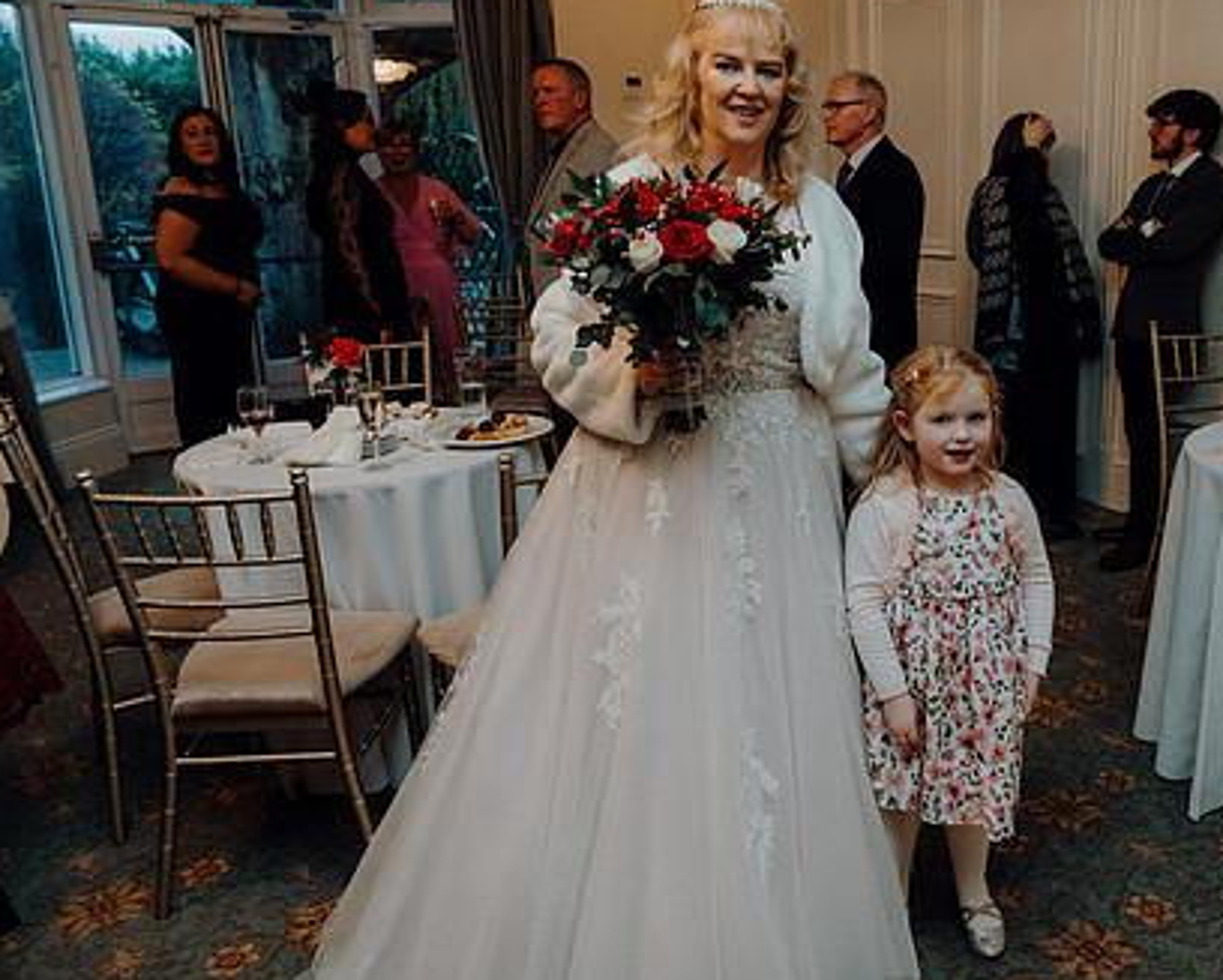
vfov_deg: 45.8
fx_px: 1159
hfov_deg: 54.5
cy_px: 445
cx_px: 818
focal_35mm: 32
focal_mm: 24
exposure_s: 1/160
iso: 2500
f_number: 3.5
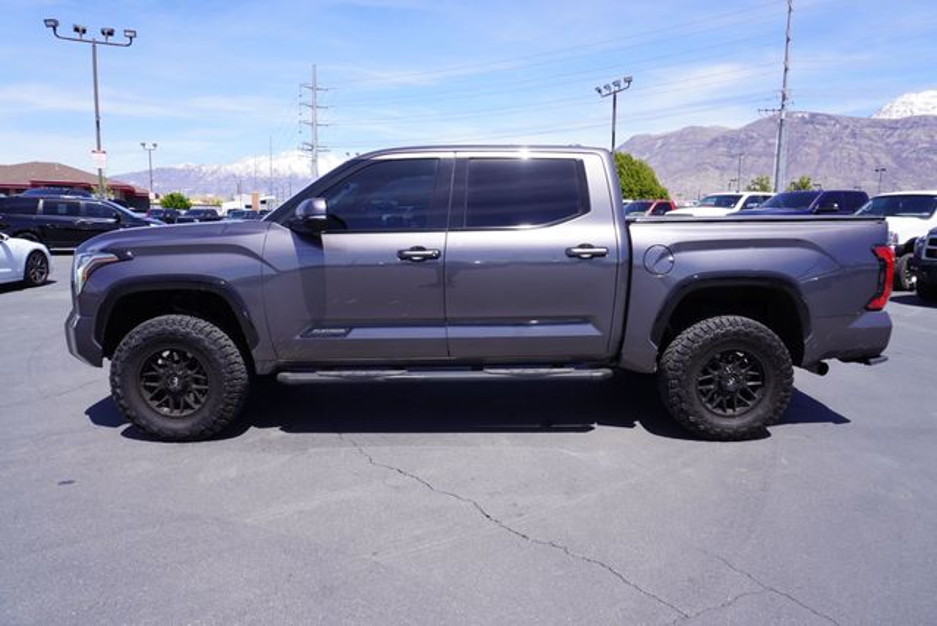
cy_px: 313
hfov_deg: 73.7
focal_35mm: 24
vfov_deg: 53.2
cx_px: 468
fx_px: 625
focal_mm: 16
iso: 100
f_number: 9
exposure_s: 1/125
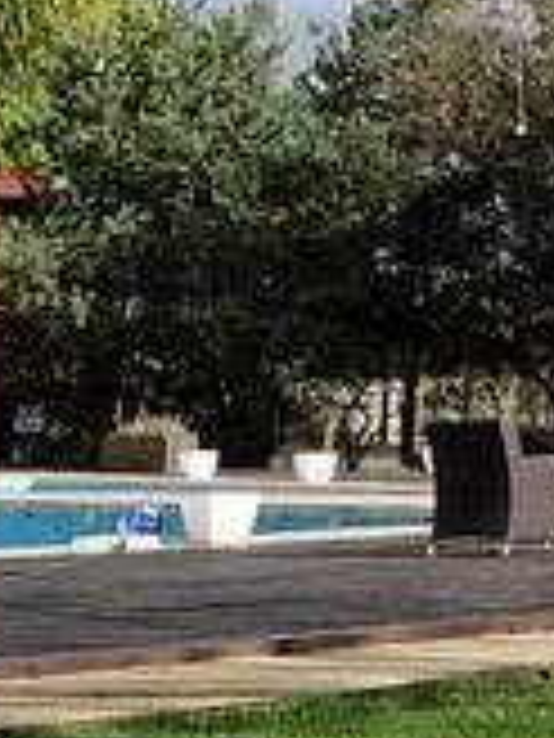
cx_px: 1302
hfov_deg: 9.3
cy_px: 86
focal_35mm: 144
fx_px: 3073
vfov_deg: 13.6
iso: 50
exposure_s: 1/1648
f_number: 1.8
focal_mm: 5.4
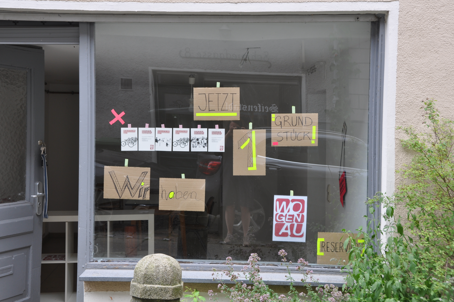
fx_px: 661
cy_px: 151
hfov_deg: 37.9
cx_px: 227
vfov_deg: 25.7
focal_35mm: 52
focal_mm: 35
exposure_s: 1/50
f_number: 7.1
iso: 200
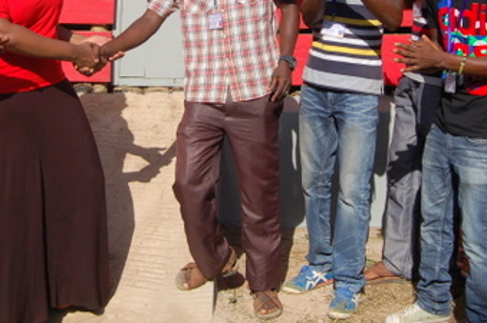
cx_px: 188
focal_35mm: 62
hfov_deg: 32.3
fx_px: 838
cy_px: 43
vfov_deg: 21.4
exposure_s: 1/320
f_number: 9
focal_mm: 20
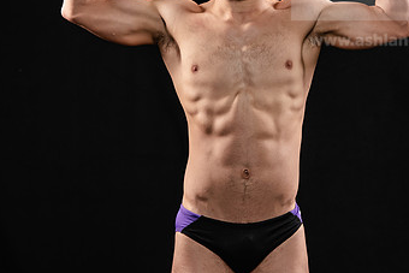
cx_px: 255
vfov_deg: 6.5
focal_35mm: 213
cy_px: 66
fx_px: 2421
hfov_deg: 9.7
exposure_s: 1/200
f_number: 6.3
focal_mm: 125
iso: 400
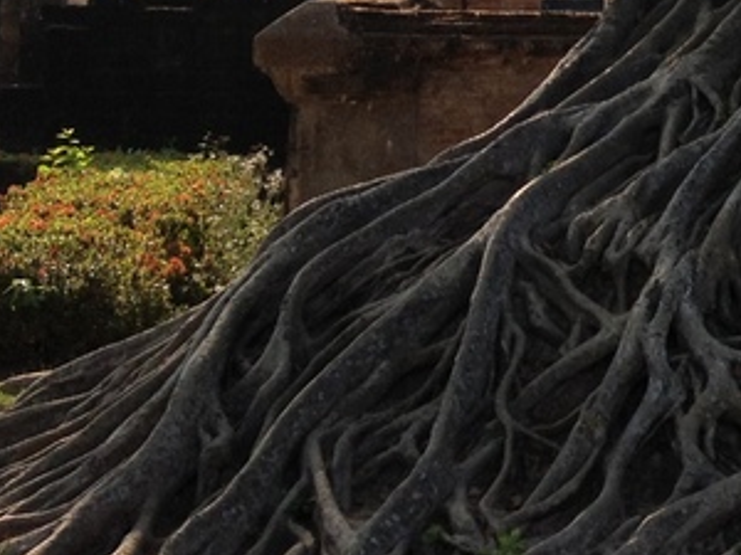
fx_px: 2997
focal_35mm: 140
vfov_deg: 10.3
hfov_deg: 12.5
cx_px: 1438
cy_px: -229
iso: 50
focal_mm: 4.28
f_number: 2.4
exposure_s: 1/642
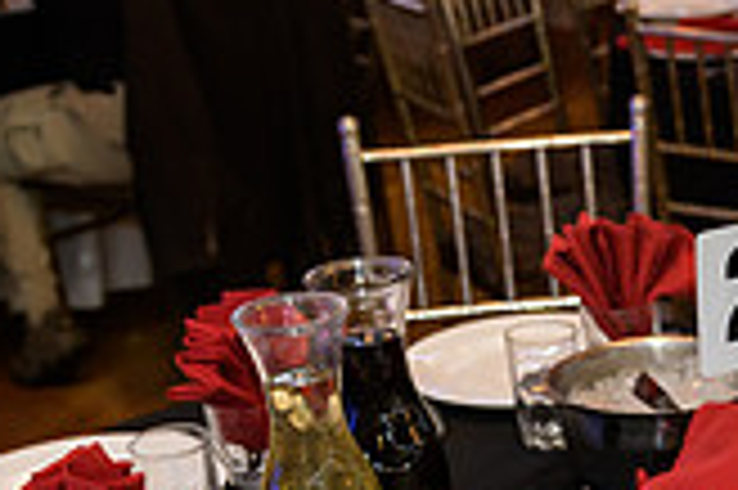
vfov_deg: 13.9
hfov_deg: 21.5
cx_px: 702
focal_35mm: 92
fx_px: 1884
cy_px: 744
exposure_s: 1/125
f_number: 3.2
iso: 1000
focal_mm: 26
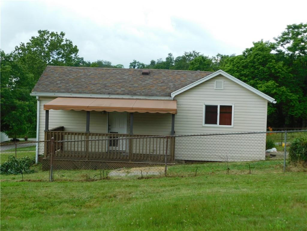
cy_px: 116
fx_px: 452
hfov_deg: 37.5
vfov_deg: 28.6
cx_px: 154
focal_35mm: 51
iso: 125
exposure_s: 1/200
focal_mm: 9
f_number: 3.8
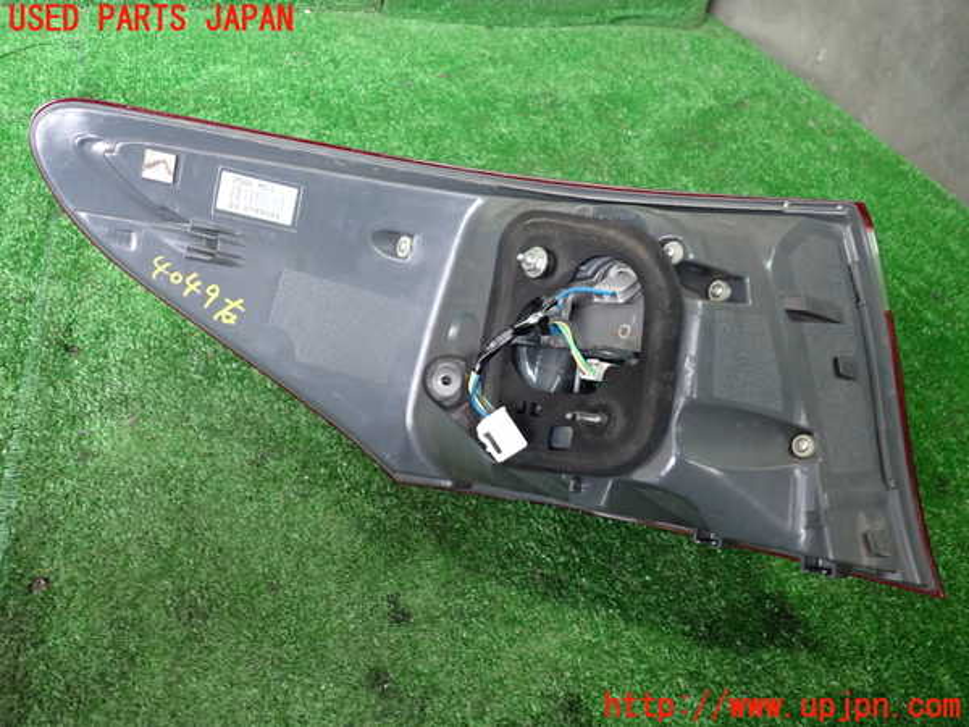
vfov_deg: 46.8
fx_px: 840
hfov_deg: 60.0
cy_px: 364
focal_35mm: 30
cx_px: 484
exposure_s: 1/30
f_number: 2.3
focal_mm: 5.4
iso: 640
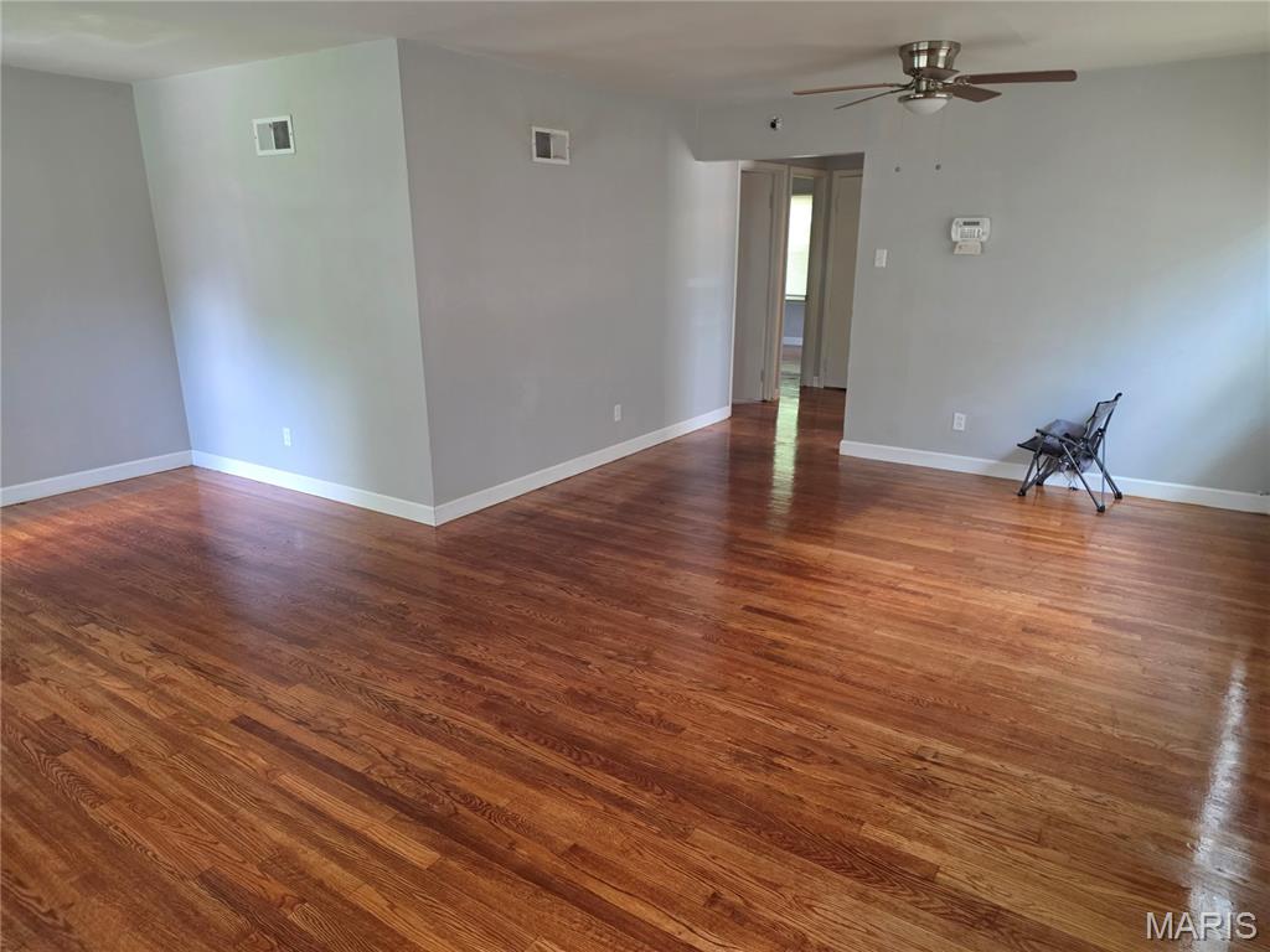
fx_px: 844
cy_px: 476
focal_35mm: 23
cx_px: 635
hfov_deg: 73.9
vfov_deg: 58.9
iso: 400
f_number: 1.7
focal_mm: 6.25
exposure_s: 1/120
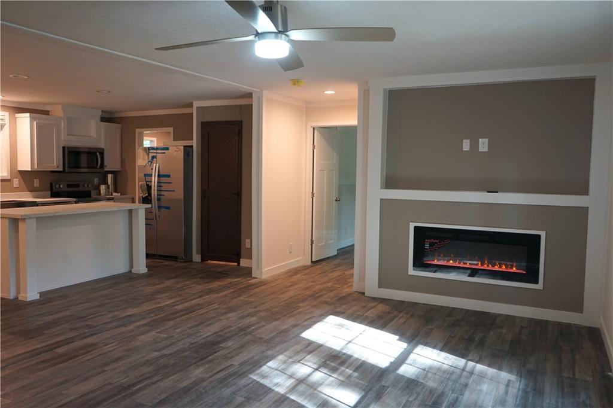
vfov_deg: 44.9
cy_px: 204
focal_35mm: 29
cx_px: 306
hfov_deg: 63.7
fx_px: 494
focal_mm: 29
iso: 400
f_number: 4
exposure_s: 1/60
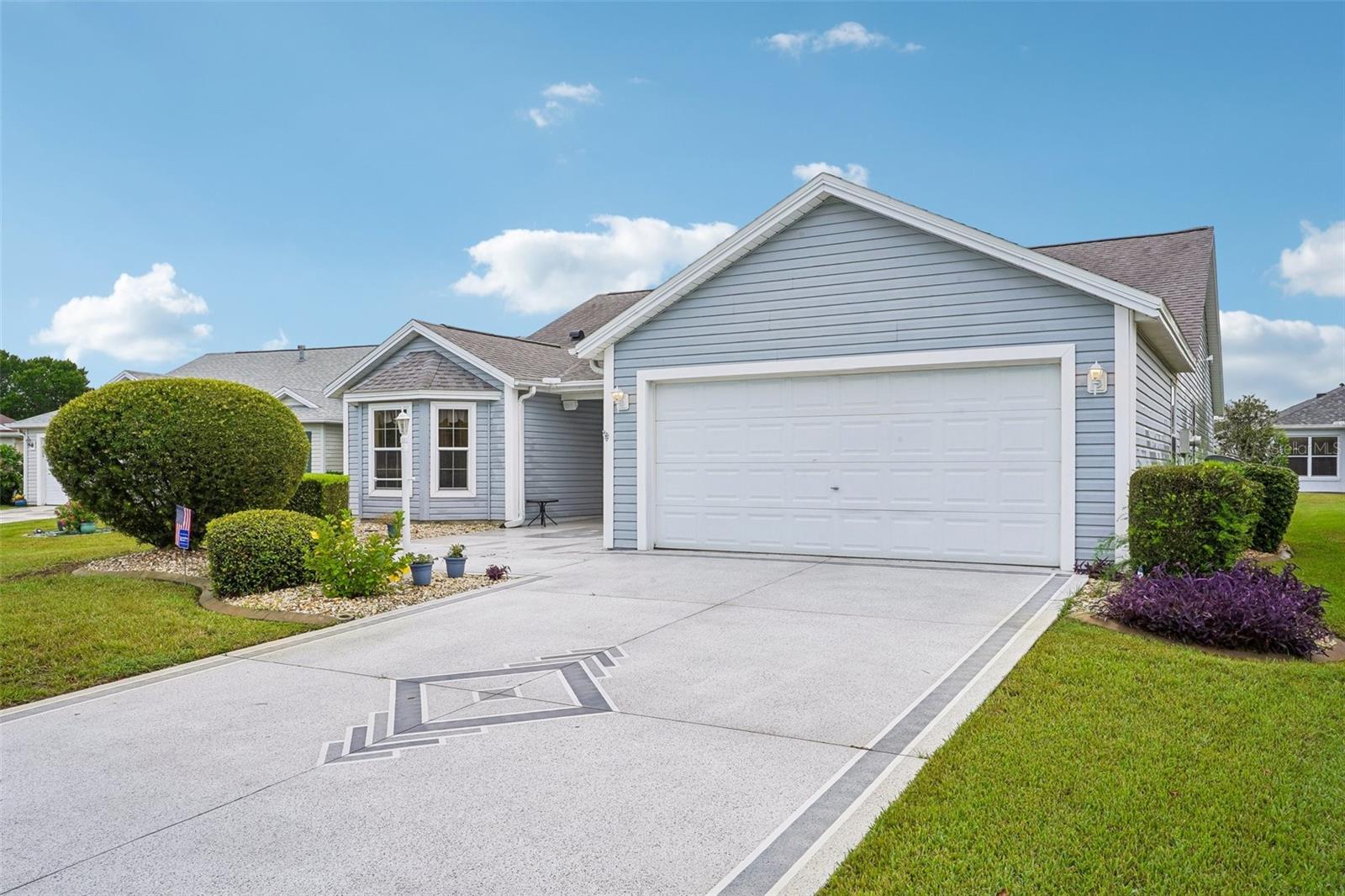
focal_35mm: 26
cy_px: 448
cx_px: 672
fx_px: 971
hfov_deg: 69.4
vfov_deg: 49.5
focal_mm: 26
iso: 125
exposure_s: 1/30
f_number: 20
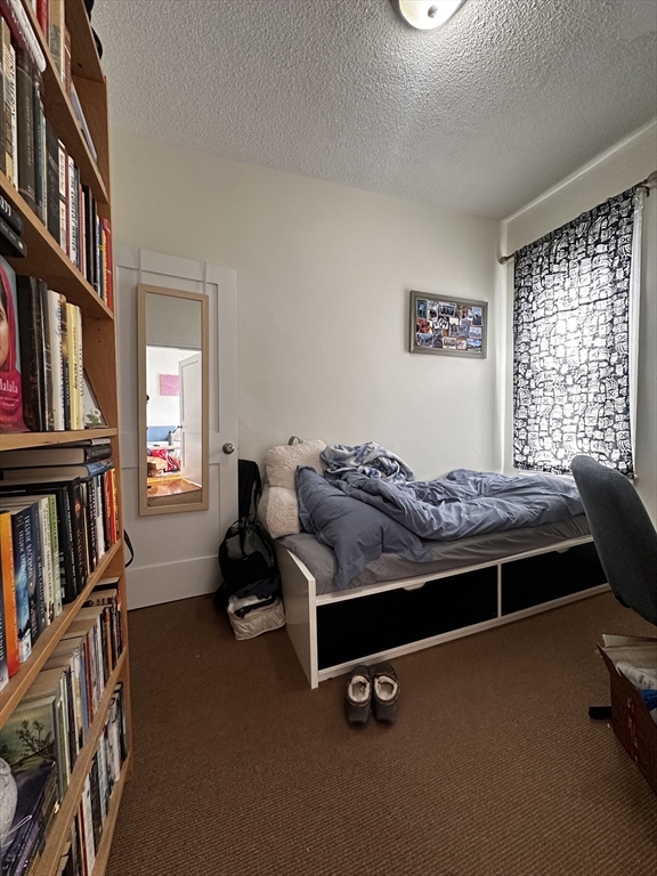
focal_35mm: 14
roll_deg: +0.0
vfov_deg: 102.1
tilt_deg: -1.9
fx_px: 354
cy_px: 438
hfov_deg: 85.7
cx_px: 328
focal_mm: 2.22
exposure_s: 1/99
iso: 250
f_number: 2.2
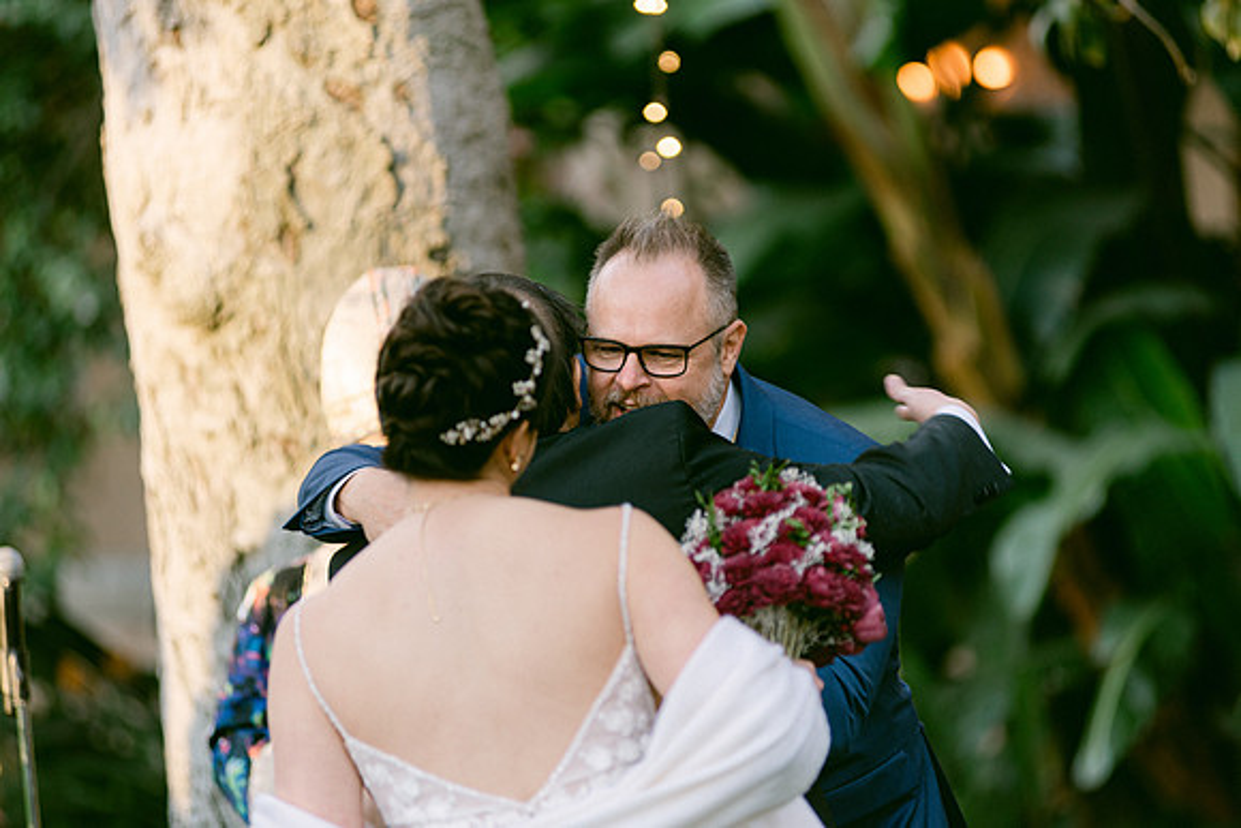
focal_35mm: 209
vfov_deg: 6.6
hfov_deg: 9.8
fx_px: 7205
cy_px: 406
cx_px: 642
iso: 220
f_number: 2.8
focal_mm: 200
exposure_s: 1/125
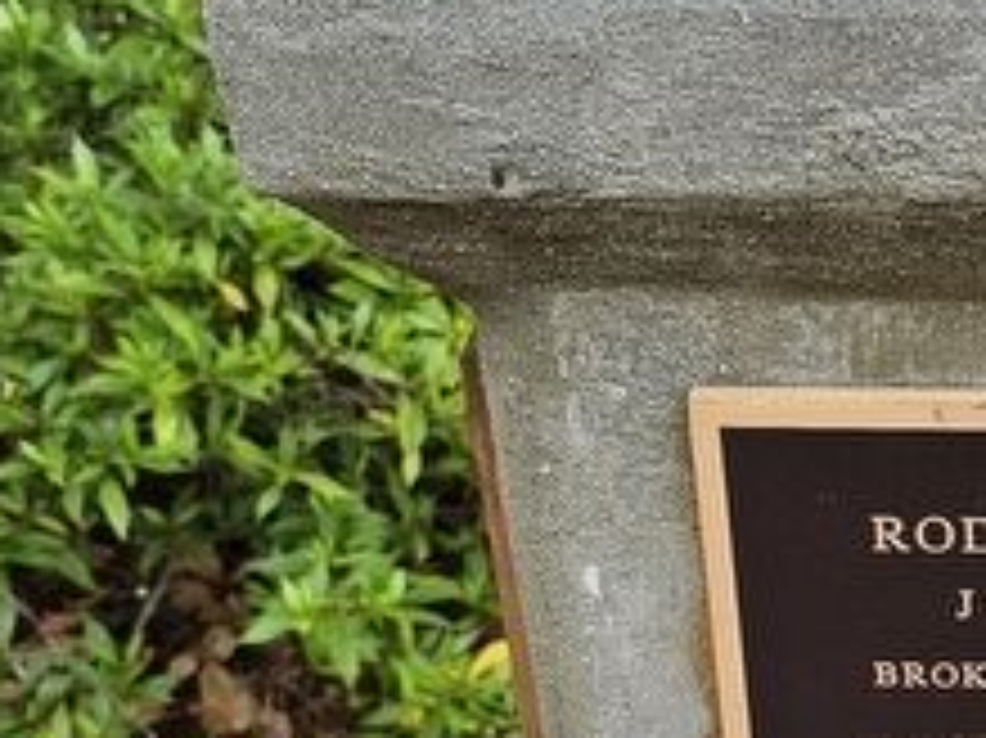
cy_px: 572
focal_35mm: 84
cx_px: 1031
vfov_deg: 17.4
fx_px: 2391
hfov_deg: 22.2
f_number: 1.7
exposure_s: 1/207
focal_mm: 6.3
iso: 40
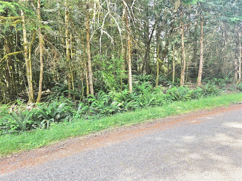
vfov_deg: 58.9
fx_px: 161
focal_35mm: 23
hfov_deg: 73.9
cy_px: 90
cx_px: 121
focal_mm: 5.4
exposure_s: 1/149
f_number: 1.8
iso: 80
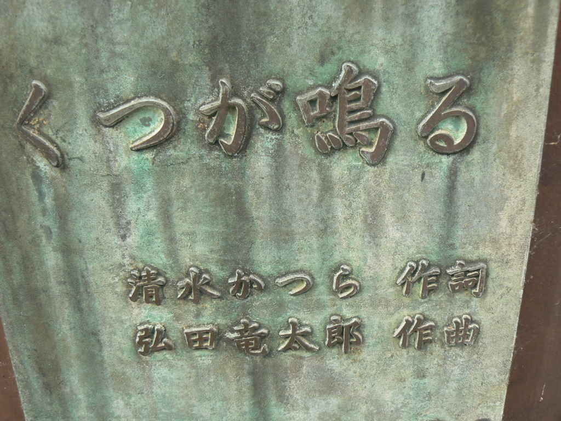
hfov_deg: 51.4
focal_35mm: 36
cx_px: 280
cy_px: 210
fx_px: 583
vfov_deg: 39.7
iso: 80
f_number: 5
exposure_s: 1/100
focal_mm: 6
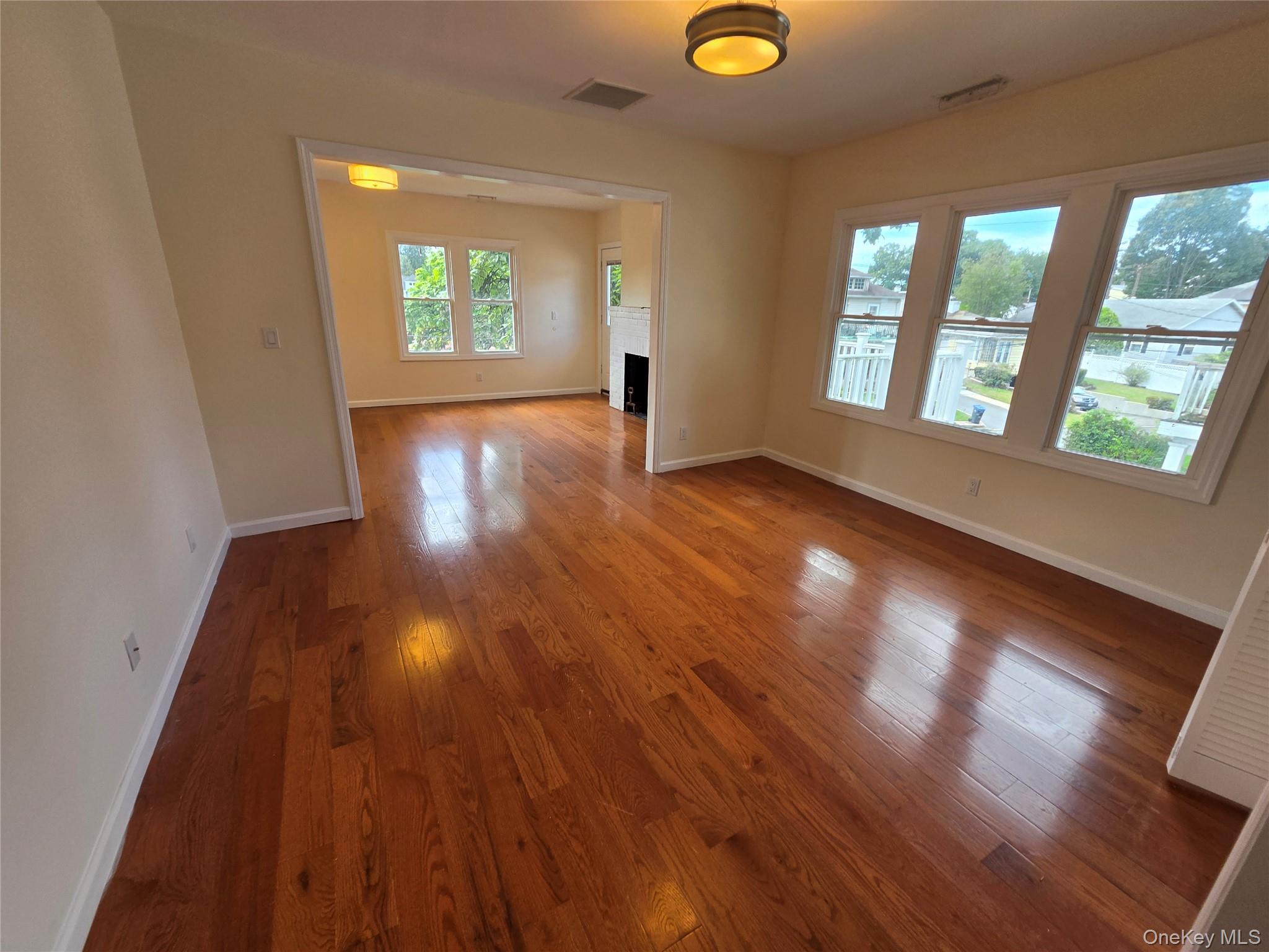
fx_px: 477
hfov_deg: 106.2
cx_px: 634
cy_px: 476
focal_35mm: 13
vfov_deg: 89.9
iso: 64
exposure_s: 1/120
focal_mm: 2.2
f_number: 2.2
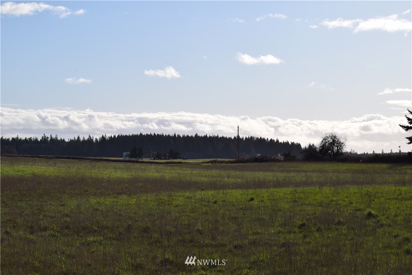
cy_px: 138
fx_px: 944
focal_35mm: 82
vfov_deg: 16.6
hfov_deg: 24.6
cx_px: 206
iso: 200
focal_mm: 55
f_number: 11
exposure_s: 1/500
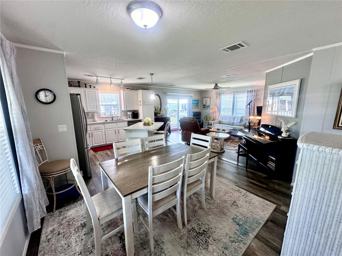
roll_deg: -0.3
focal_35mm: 14
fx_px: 138
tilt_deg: -9.1
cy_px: 128
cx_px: 171
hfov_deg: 102.1
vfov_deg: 85.7
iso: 160
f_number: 2.2
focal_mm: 2.22
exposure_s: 1/120
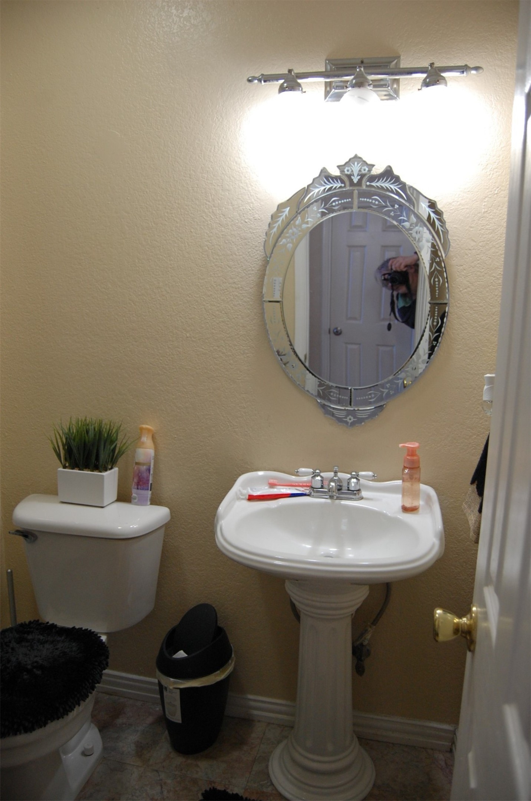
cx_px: 266
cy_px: 400
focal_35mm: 27
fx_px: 600
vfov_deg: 67.5
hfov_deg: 47.8
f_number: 3.5
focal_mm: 18
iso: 720
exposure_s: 1/125
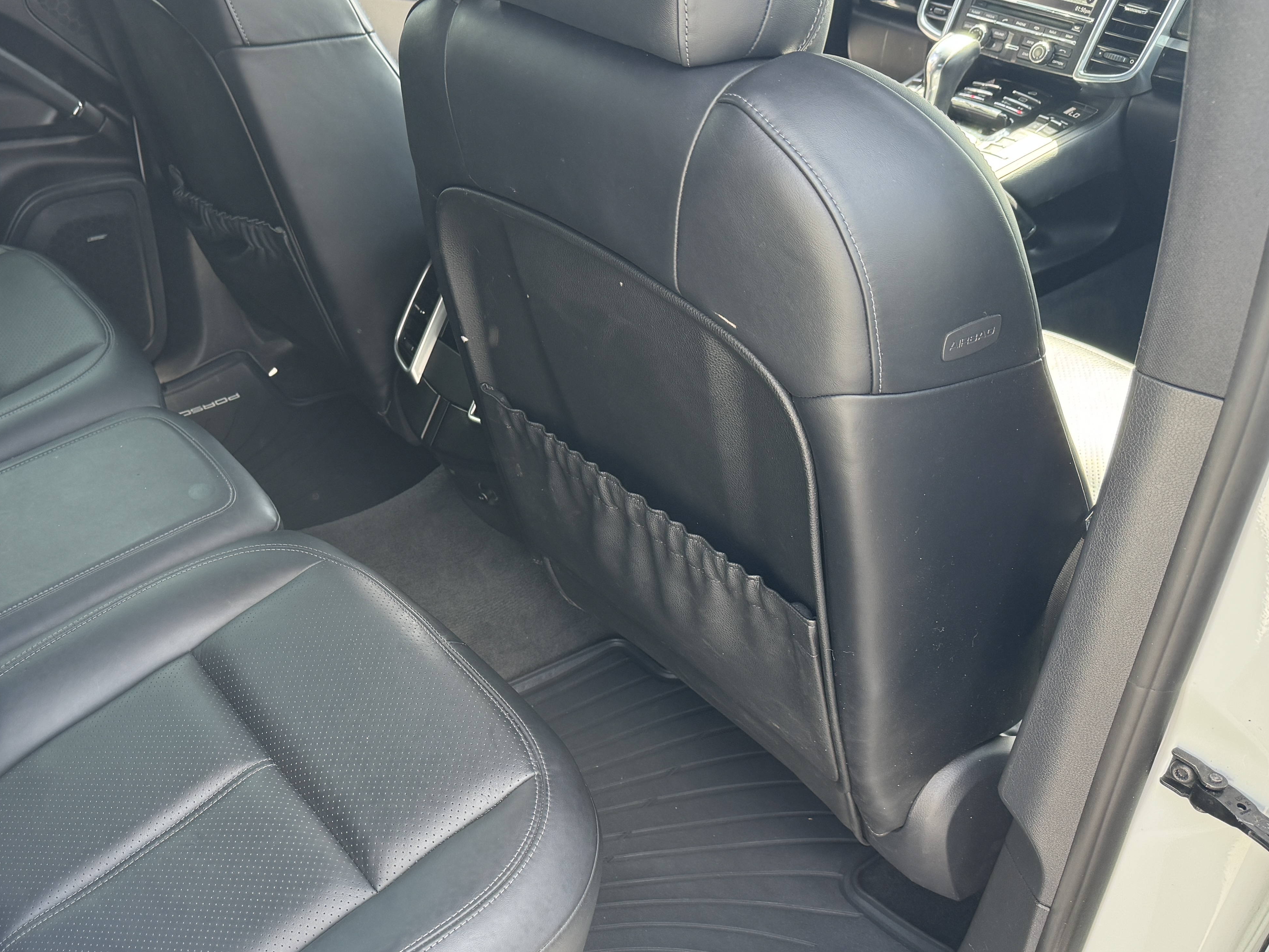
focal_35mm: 35
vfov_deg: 40.4
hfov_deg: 51.1
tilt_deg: -37.0
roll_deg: -2.1
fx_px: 1283
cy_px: 603
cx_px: 372
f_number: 1.78
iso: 100
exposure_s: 1/121
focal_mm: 6.76
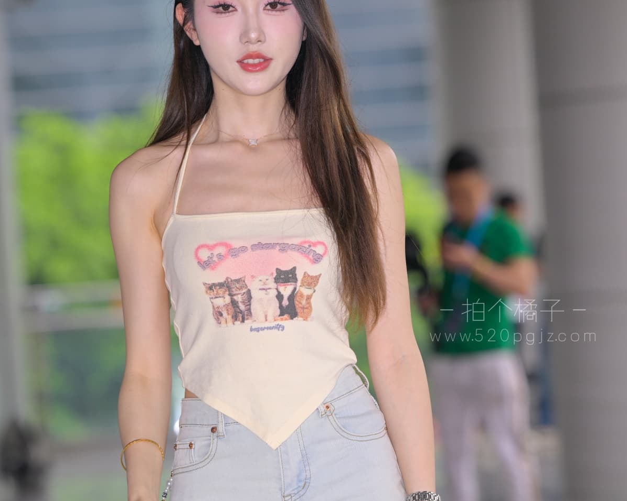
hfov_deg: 9.1
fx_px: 3934
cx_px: 314
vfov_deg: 7.3
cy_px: 295
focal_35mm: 212
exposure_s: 1/200
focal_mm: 150
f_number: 4
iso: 250
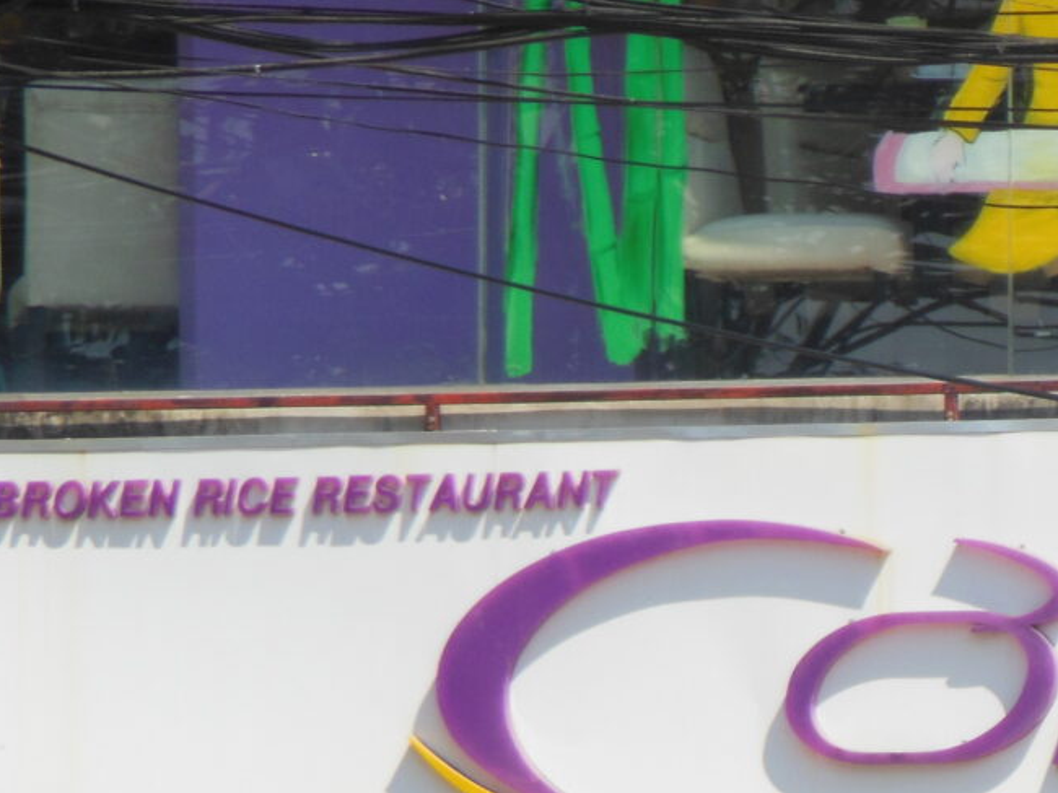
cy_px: 808
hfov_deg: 3.4
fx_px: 18057
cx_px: 1112
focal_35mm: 591
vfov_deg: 2.5
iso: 125
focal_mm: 45
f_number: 5.8
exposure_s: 1/320
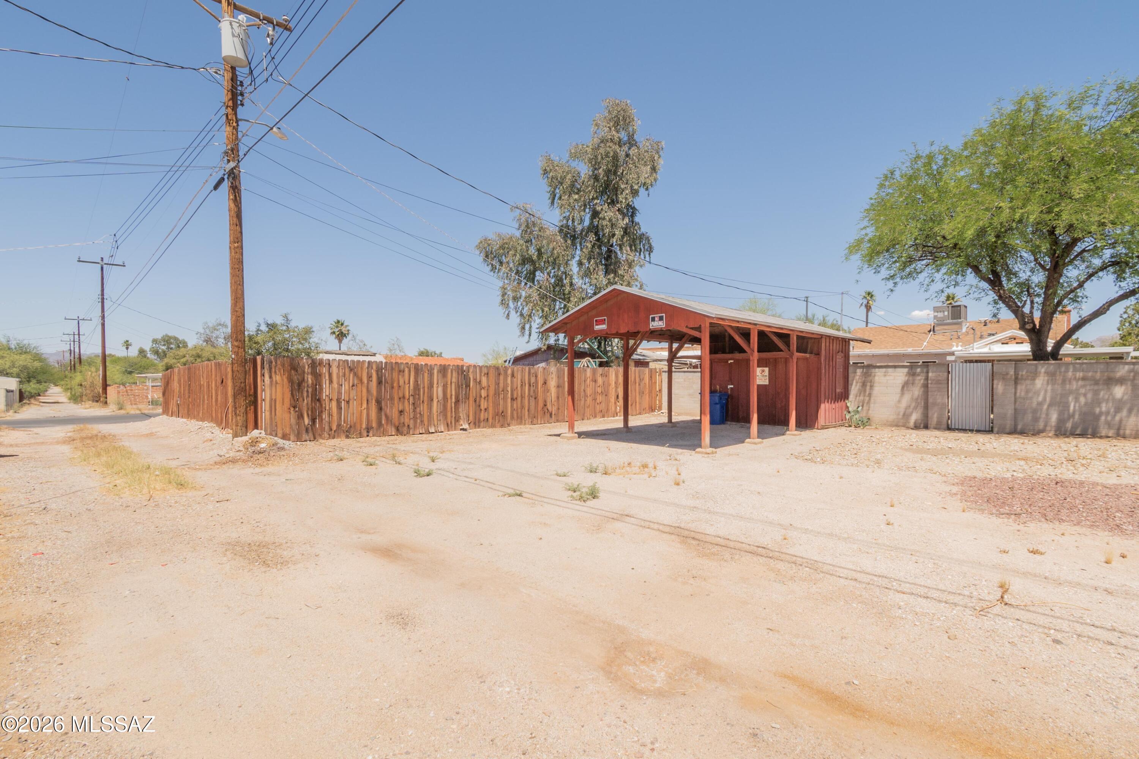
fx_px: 475
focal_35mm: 15
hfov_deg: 100.4
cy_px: 380
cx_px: 570
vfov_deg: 77.3
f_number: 14
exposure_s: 1/125
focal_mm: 10
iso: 200
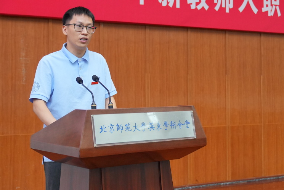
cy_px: 75
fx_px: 529
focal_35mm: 67
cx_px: 207
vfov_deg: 20.3
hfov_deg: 29.7
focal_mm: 39
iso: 2500
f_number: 3.2
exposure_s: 1/160
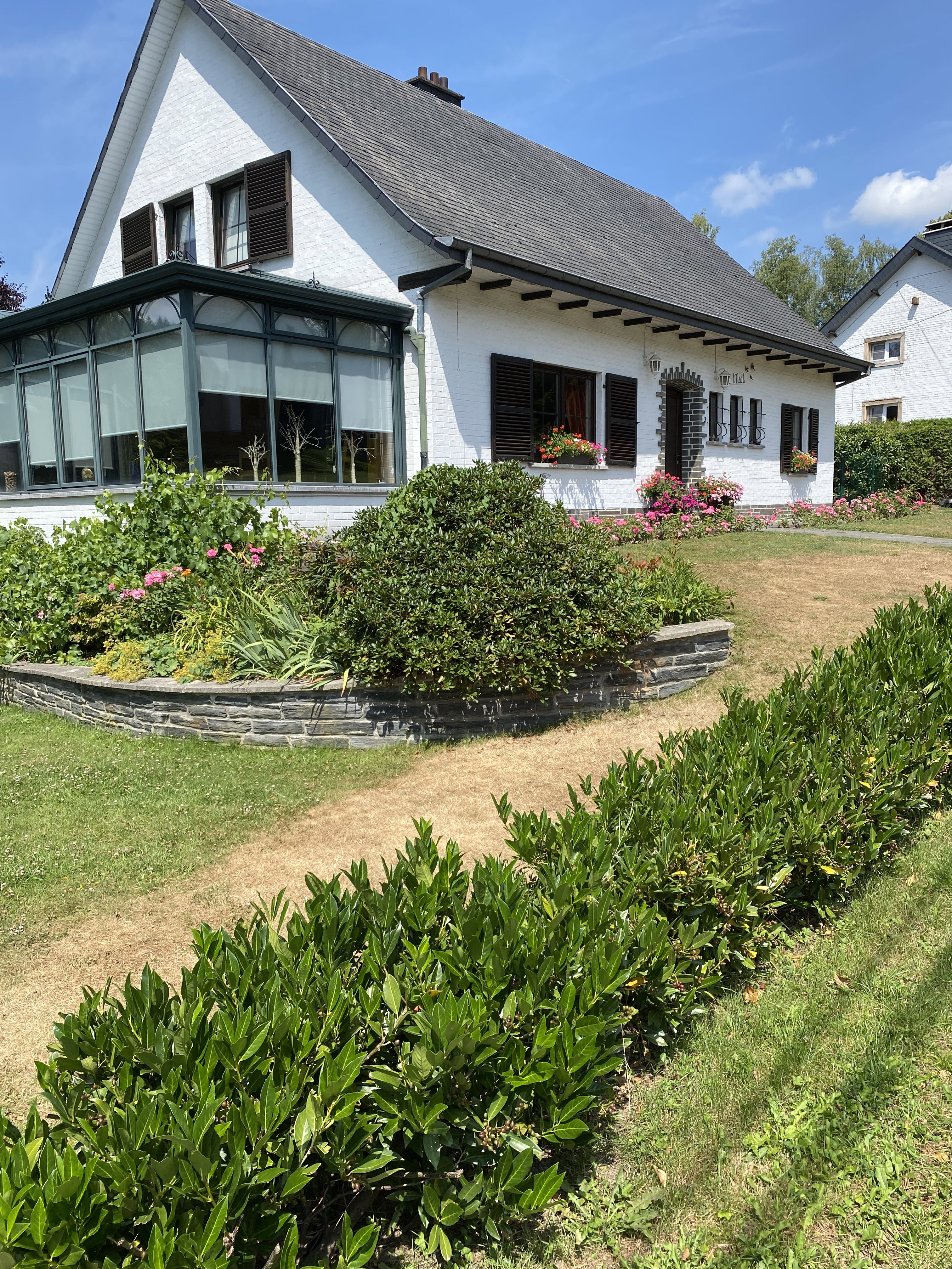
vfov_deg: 67.3
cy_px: 634
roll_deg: +1.6
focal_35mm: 26
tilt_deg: -7.3
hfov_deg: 53.1
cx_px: 476
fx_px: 953
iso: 32
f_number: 1.8
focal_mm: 4.25
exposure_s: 1/1927
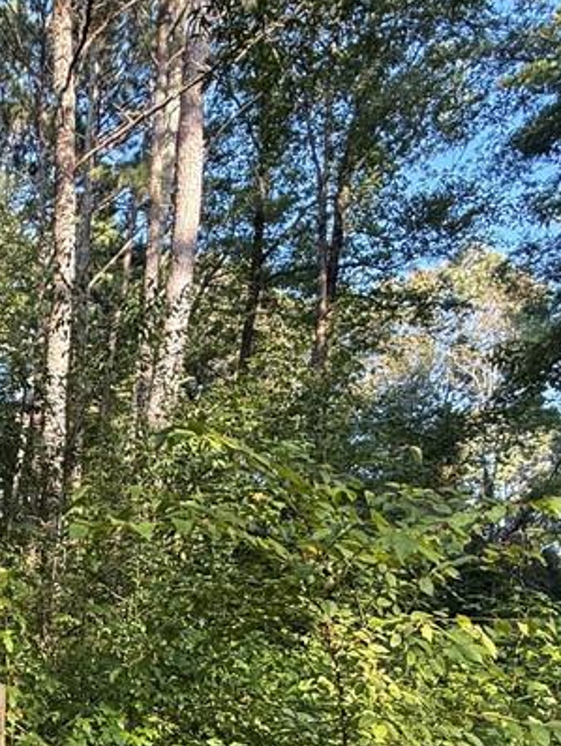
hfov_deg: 33.3
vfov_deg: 47.2
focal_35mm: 36
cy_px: 643
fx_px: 777
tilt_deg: +0.5
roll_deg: -2.4
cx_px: -90
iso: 64
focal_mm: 2.22
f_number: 2.2
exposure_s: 1/99
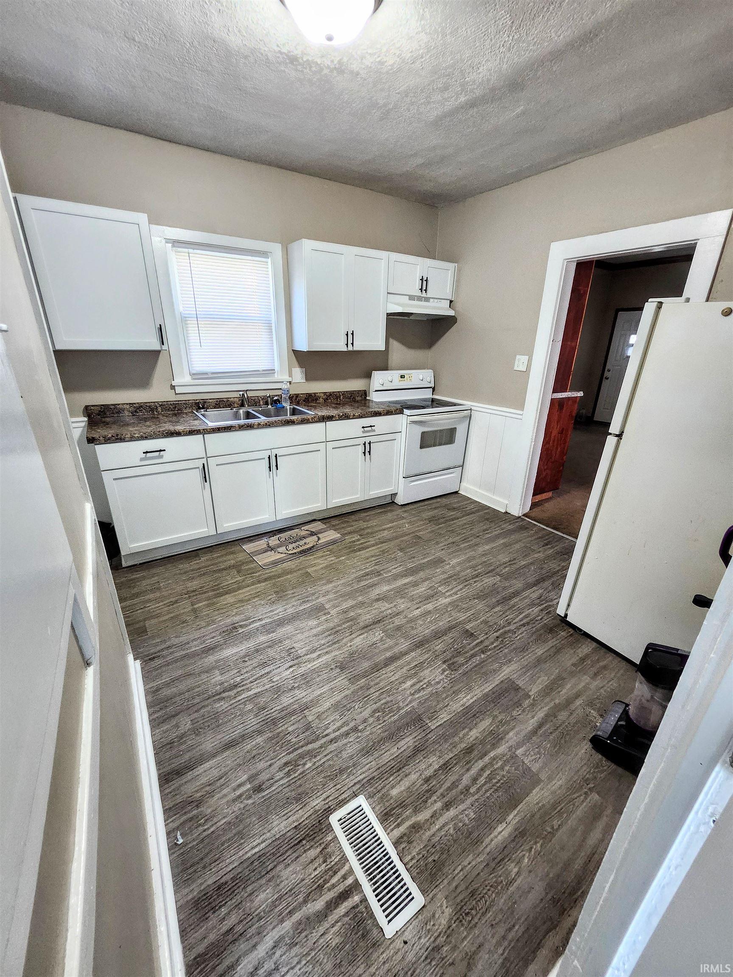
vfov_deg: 106.2
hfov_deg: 89.9
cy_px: 488
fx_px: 367
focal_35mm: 13
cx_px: 366
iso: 320
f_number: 2.2
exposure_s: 1/60
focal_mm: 1.74
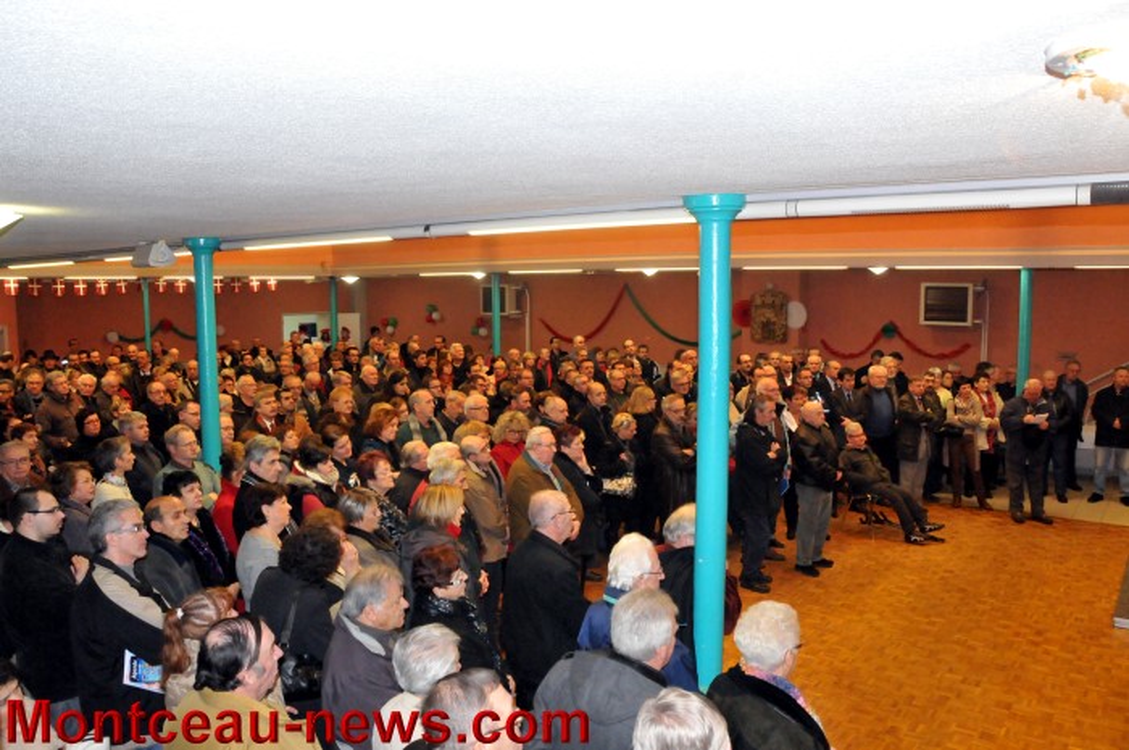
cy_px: 375
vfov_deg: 47.8
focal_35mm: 27
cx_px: 564
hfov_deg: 67.4
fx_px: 846
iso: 3200
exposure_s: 1/100
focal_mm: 18
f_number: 7.1
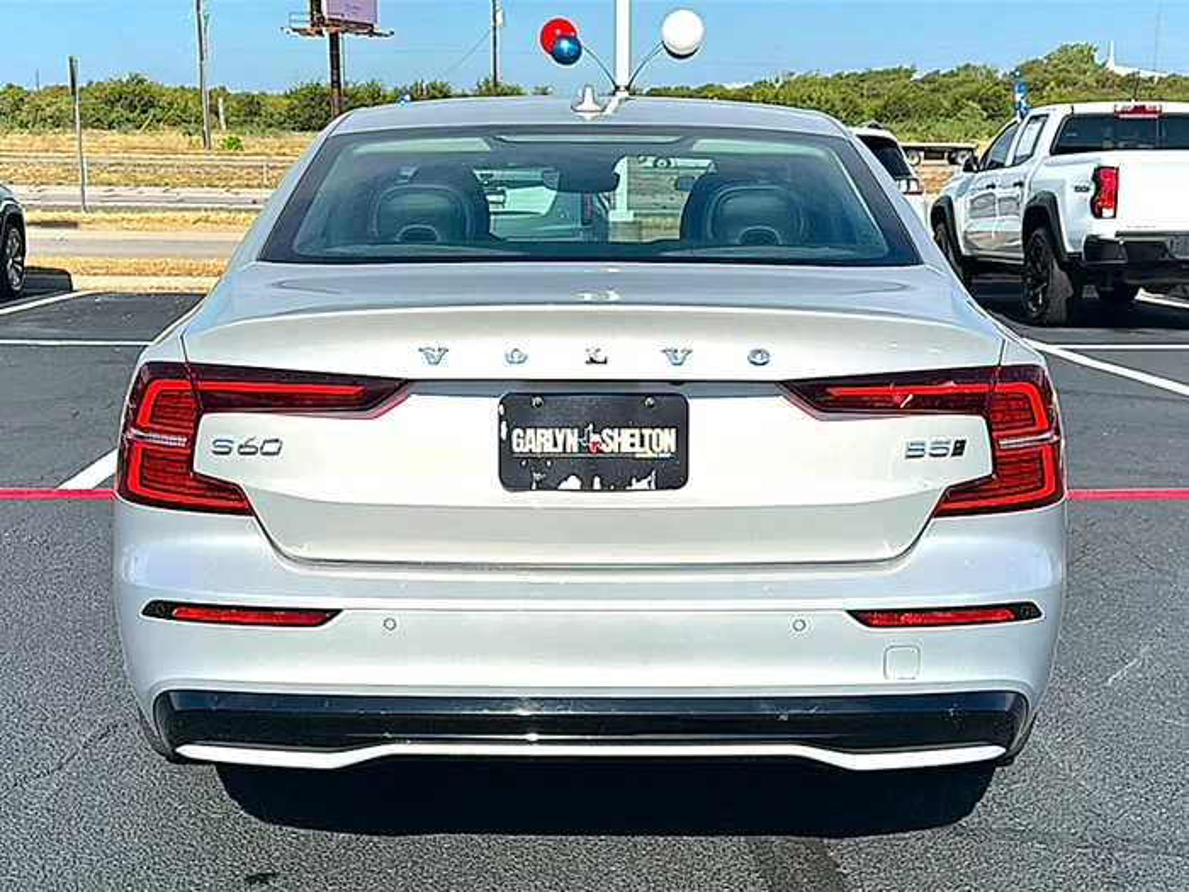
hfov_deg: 45.8
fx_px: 1408
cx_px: 594
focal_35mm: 41
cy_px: 446
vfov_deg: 35.1
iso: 80
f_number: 1.78
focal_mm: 6.86
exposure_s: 1/7692
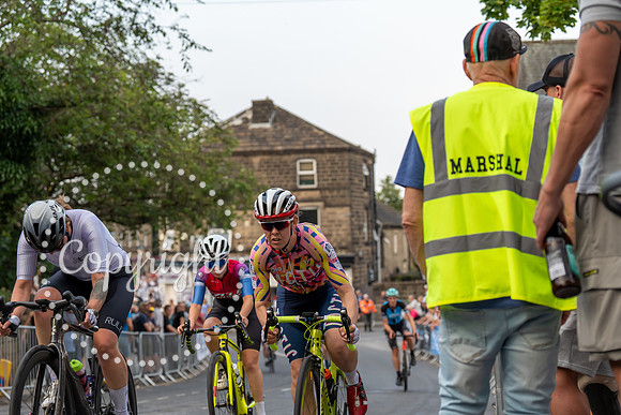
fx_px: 1277
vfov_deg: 18.4
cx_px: 310
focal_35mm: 74
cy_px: 208
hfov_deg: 27.3
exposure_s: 1/800
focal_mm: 74
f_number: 4
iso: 800
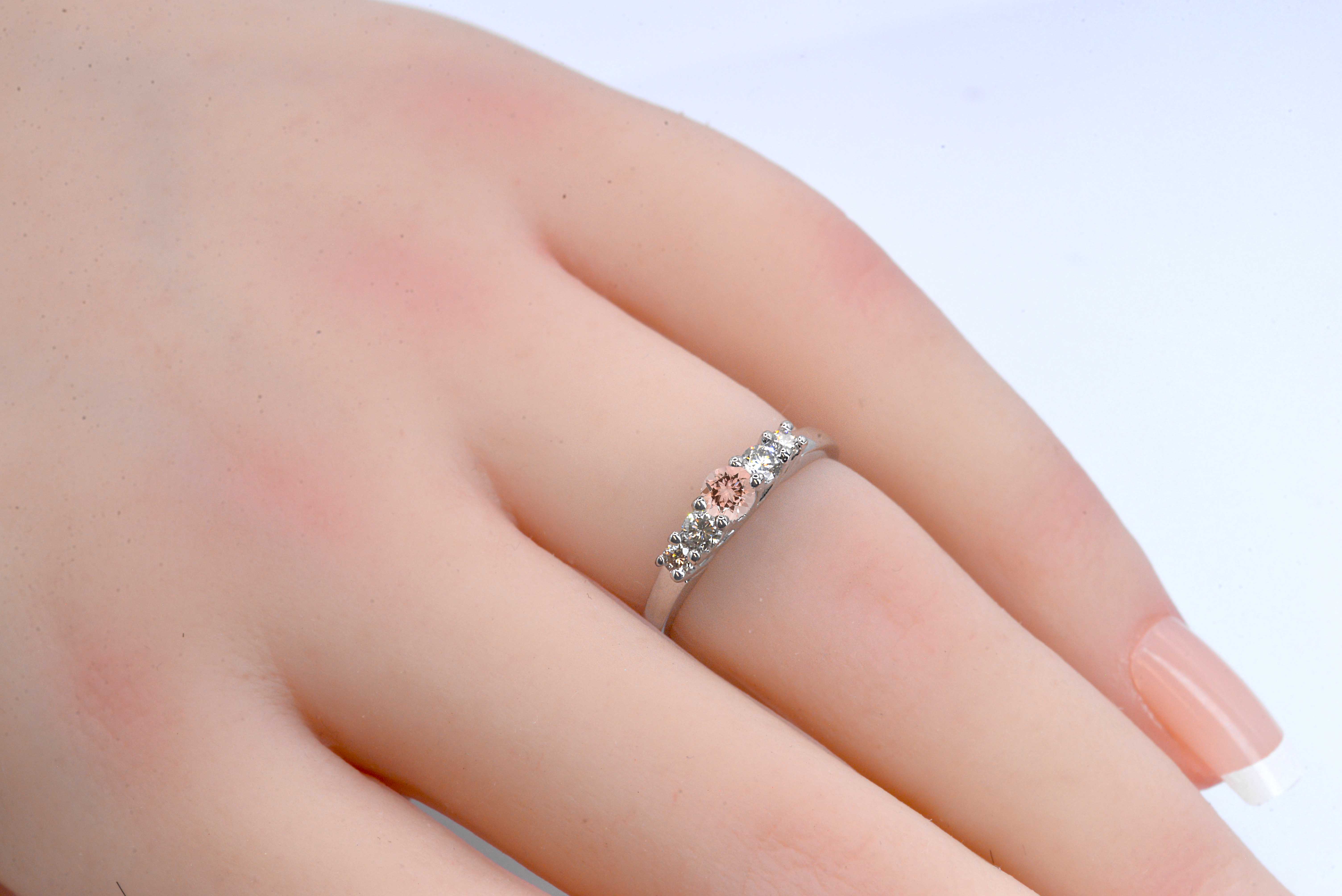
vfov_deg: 13.1
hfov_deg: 19.4
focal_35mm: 105
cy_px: 448
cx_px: 671
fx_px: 3915
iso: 1250
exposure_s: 1/100
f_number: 16
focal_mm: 105
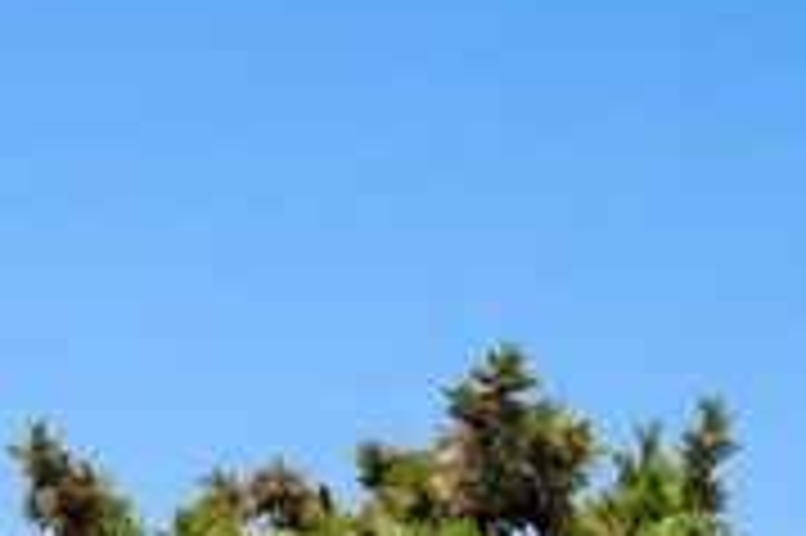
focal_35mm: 235
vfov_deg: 5.6
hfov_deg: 7.9
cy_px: 1405
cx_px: -1301
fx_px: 5256
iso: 125
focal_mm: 41
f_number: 8
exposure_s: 1/640
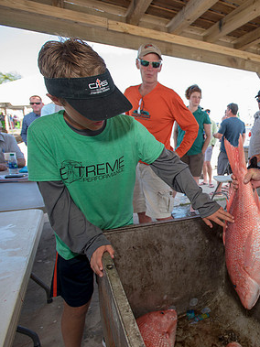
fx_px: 251
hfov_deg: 48.1
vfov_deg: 69.4
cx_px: 243
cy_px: 176
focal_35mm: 25
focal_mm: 17
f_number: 4.5
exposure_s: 1/200
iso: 250
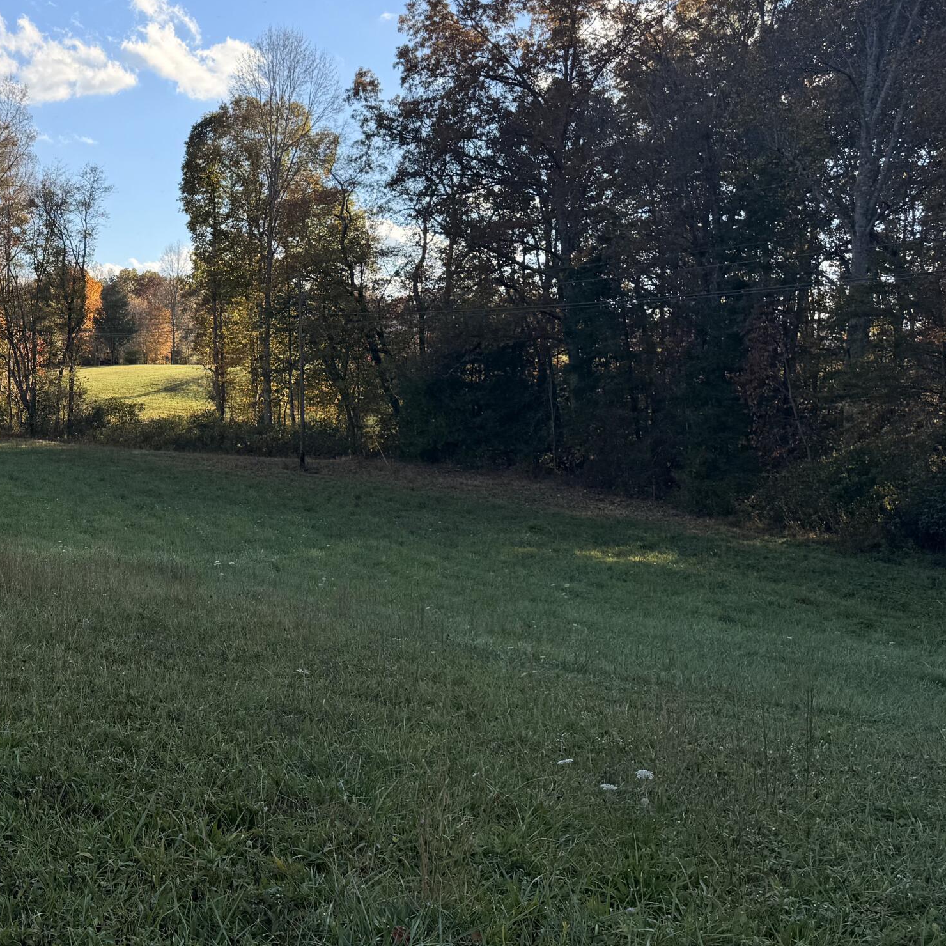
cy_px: 490
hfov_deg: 35.4
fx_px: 1329
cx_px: -1
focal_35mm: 43
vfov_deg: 39.2
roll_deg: -0.5
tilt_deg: -4.3
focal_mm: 6.76
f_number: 1.78
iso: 80
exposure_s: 1/3584
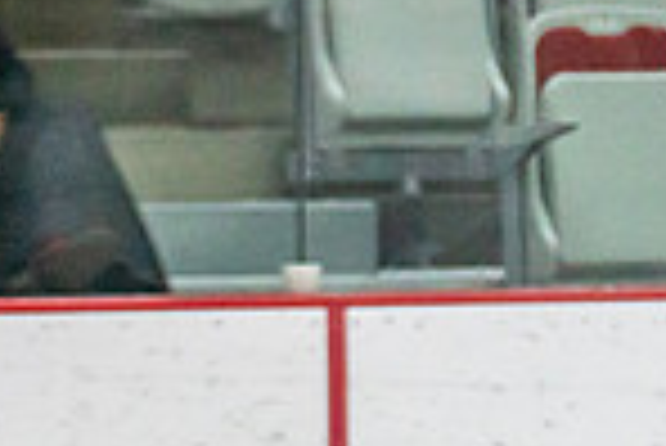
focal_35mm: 670
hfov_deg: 3.1
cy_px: 736
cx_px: -202
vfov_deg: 2.1
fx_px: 12407
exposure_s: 1/1250
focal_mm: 143
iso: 3200
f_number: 2.8
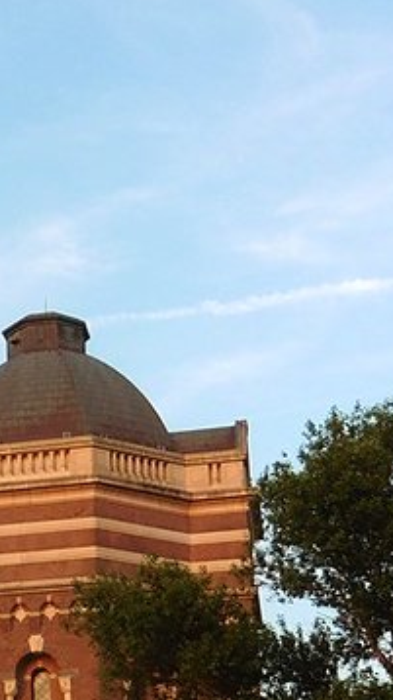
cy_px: 650
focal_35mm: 74
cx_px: -109
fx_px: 1373
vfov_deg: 27.4
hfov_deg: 15.5
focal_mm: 4.8
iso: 100
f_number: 4.5
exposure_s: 1/250
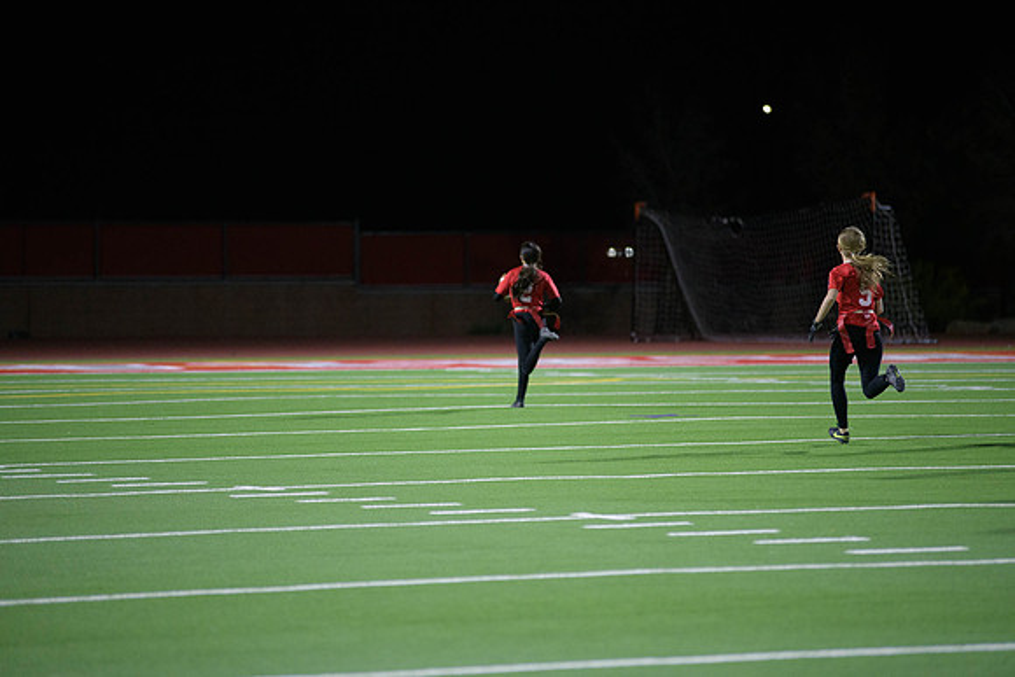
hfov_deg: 10.3
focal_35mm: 200
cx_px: 508
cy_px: 338
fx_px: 5640
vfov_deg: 6.9
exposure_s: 1/640
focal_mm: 200
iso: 4000
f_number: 2.8
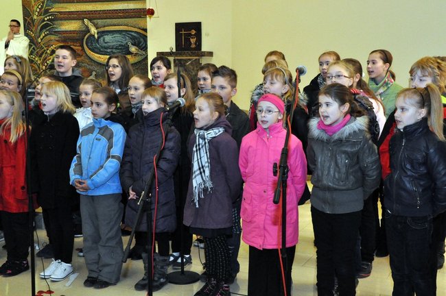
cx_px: 223
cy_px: 148
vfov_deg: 28.0
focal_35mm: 48
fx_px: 594
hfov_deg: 41.2
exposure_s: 1/60
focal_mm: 32
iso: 3200
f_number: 14
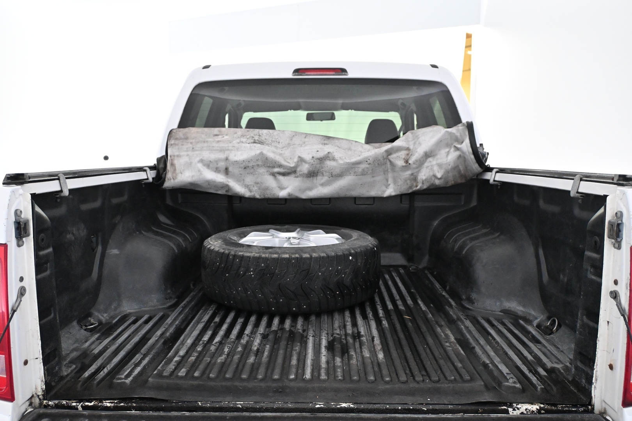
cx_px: 316
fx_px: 553
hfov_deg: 59.5
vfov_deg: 41.7
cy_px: 210
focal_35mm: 32
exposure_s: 1/125
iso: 3200
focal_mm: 21
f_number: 4
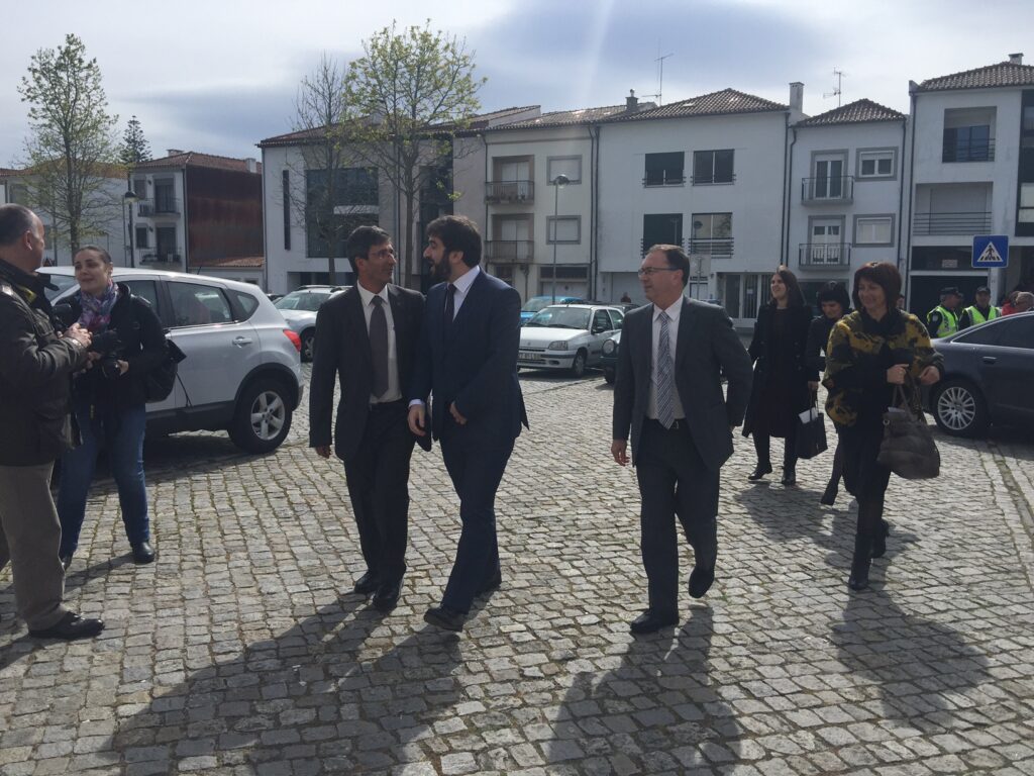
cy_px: 388
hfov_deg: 61.7
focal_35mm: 29
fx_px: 866
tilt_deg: -7.0
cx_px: 517
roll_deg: -0.3
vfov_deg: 48.2
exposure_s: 1/3300
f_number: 2.2
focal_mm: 4.15
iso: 32
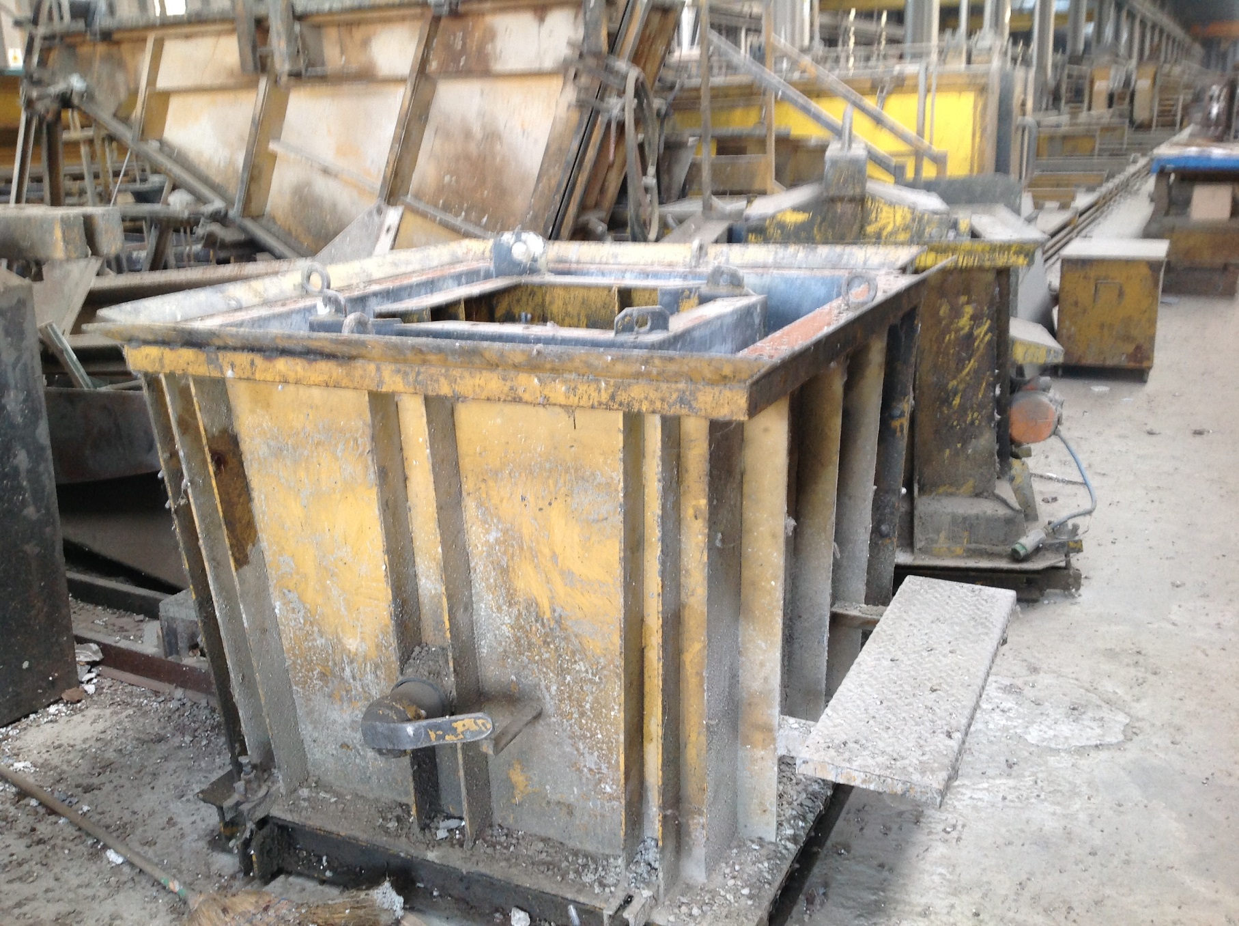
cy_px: 463
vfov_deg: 40.6
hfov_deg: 52.7
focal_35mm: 35
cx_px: 620
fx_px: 1251
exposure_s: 1/15
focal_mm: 4.28
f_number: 2.4
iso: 80
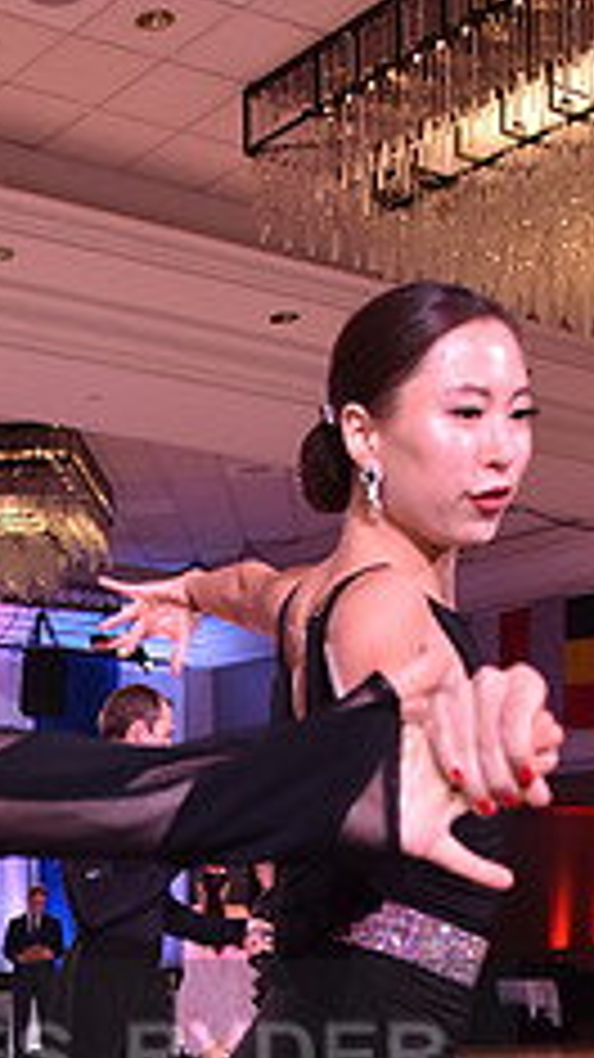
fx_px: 1738
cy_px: 1112
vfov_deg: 30.8
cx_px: -101
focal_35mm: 62
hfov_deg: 18.5
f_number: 4.5
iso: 1250
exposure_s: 1/250
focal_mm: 24
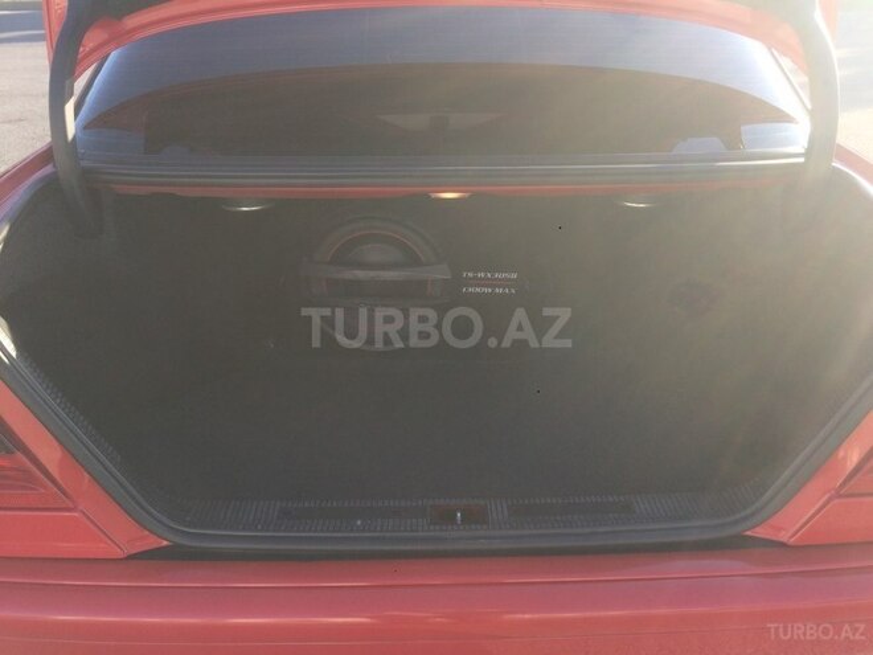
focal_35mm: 29
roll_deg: +0.6
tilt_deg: -28.2
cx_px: 436
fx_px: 731
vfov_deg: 48.2
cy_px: 328
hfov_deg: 61.7
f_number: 2.2
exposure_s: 1/342
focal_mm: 4.15
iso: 32
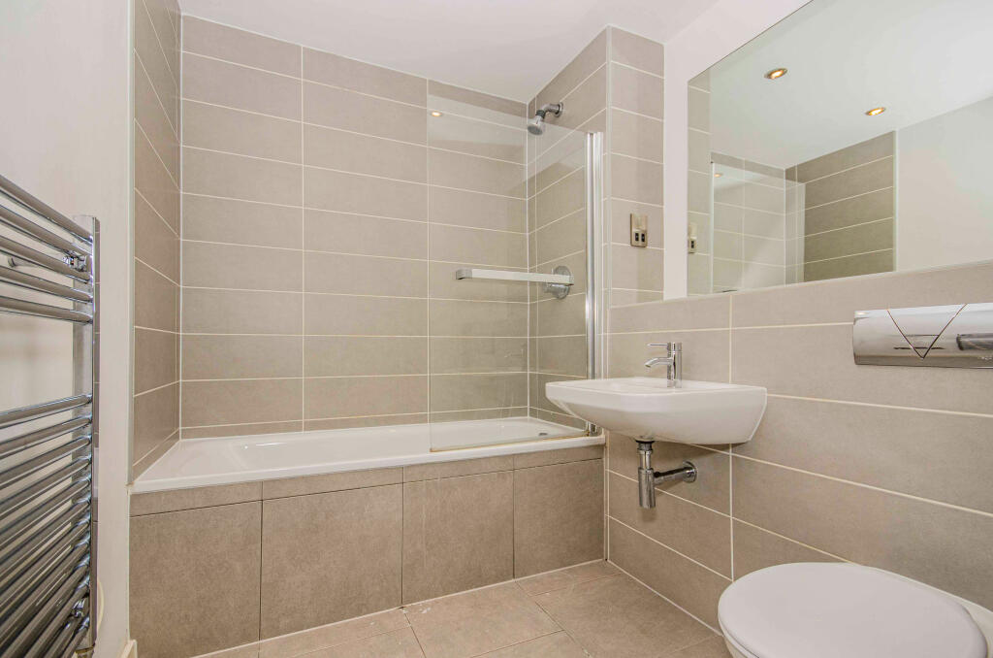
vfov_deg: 77.1
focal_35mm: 15
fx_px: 413
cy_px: 329
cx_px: 496
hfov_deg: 100.5
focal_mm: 10
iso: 640
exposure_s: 1/125
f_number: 7.1
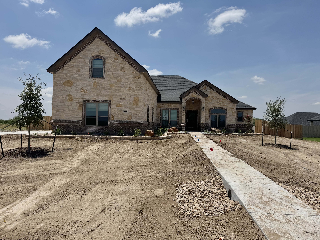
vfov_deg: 56.8
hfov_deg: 71.6
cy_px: 120
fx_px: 222
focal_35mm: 24
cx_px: 160
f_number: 1.78
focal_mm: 6.76
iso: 80
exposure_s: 1/9009
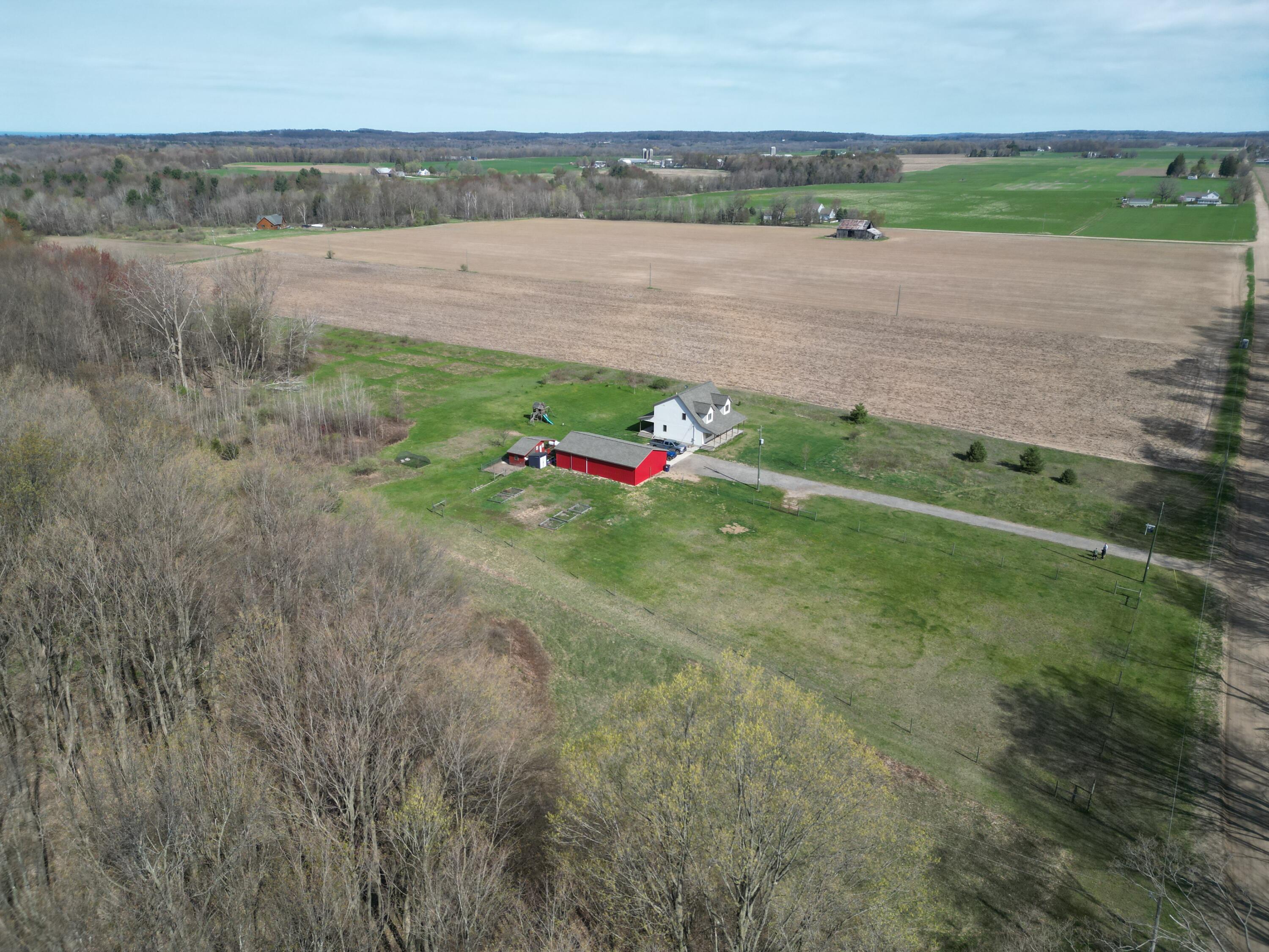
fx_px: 880
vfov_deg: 56.8
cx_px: 634
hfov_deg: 71.6
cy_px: 476
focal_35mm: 24
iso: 130
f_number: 1.7
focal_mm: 6.72
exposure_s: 1/3000
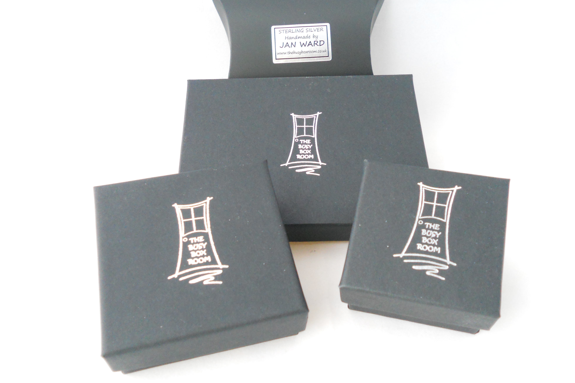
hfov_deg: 55.8
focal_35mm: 34
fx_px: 543
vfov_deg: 38.9
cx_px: 291
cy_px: 187
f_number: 3.5
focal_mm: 5.8
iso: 400
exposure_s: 1/25
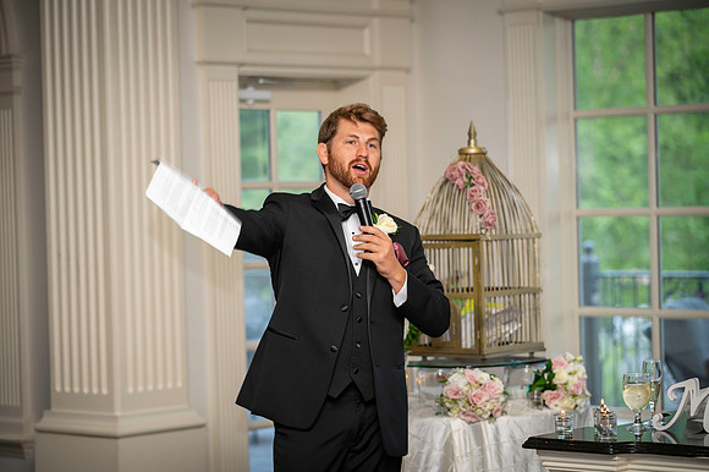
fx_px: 2067
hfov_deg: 19.5
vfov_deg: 13.0
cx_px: 354
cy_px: 236
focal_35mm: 105
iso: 640
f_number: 2.8
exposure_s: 1/125
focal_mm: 105
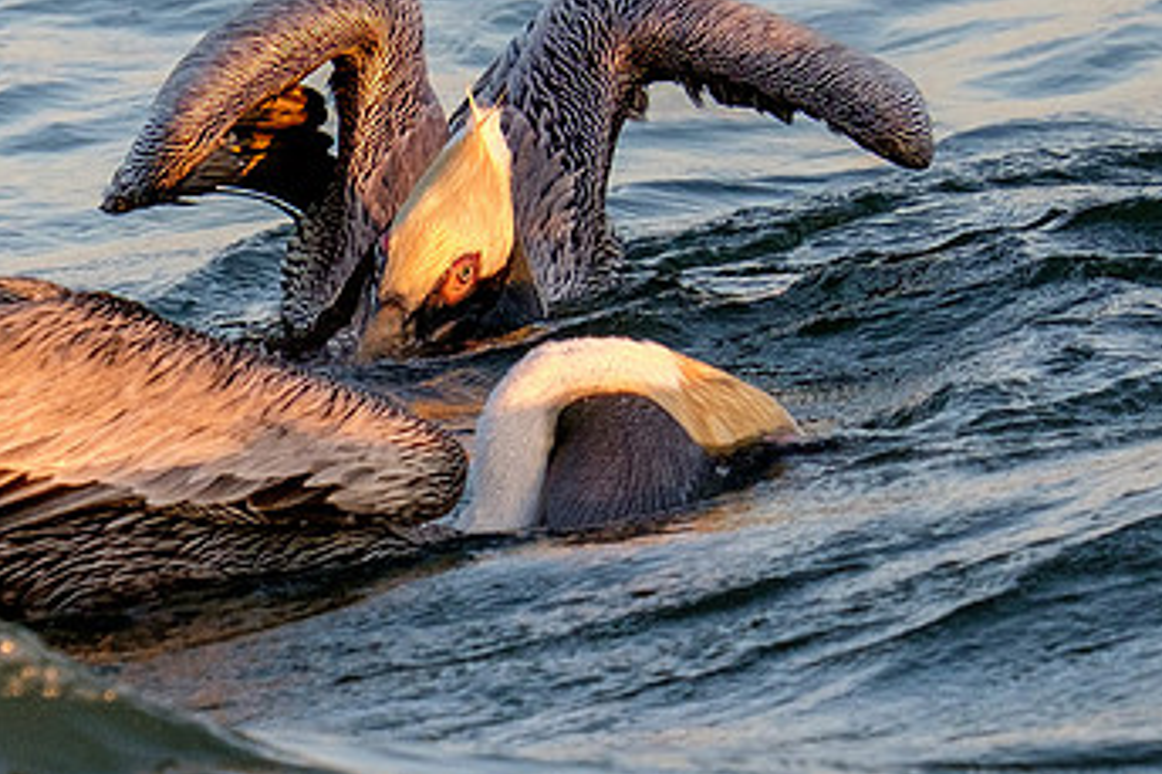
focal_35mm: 845
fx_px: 27260
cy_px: 488
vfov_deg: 1.6
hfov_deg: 2.4
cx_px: 264
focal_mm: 200
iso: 800
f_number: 5.6
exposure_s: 1/1000
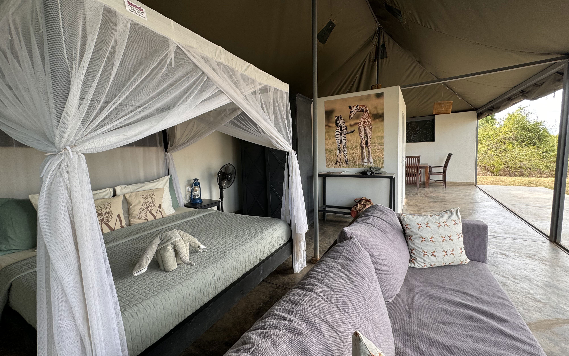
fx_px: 233
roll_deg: +2.9
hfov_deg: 101.5
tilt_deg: -5.2
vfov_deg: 74.8
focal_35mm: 15
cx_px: 282
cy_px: 174
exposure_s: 1/99
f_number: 2.2
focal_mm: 2.22
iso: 50
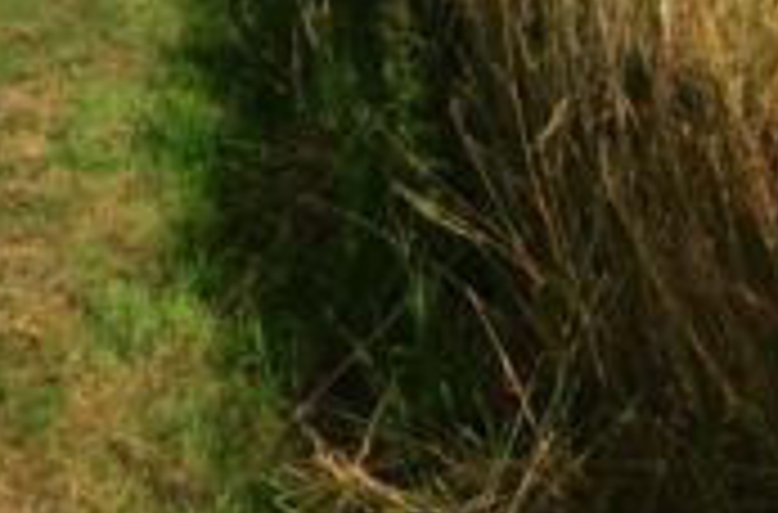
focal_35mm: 100
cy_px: -101
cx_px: 261
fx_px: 2153
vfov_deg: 13.2
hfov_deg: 20.4
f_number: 22
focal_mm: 18
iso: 1250
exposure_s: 1/500
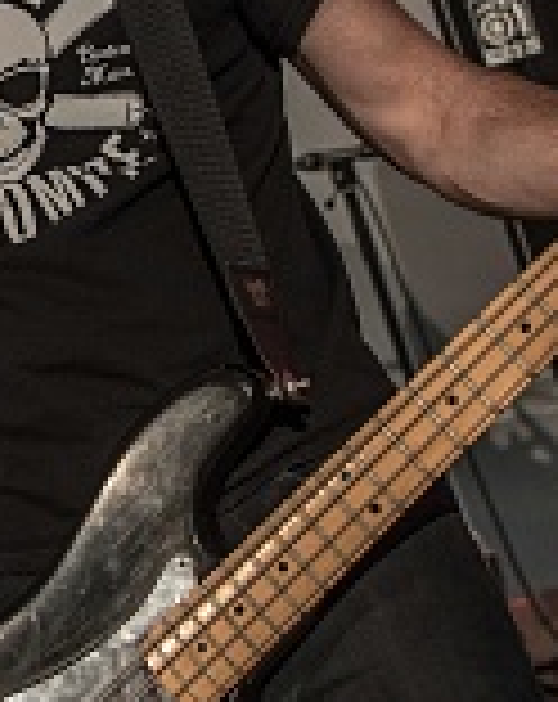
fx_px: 2611
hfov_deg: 11.9
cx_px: -135
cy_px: 97
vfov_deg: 15.2
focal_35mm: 126
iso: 400
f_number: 2.8
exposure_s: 1/100
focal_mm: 29
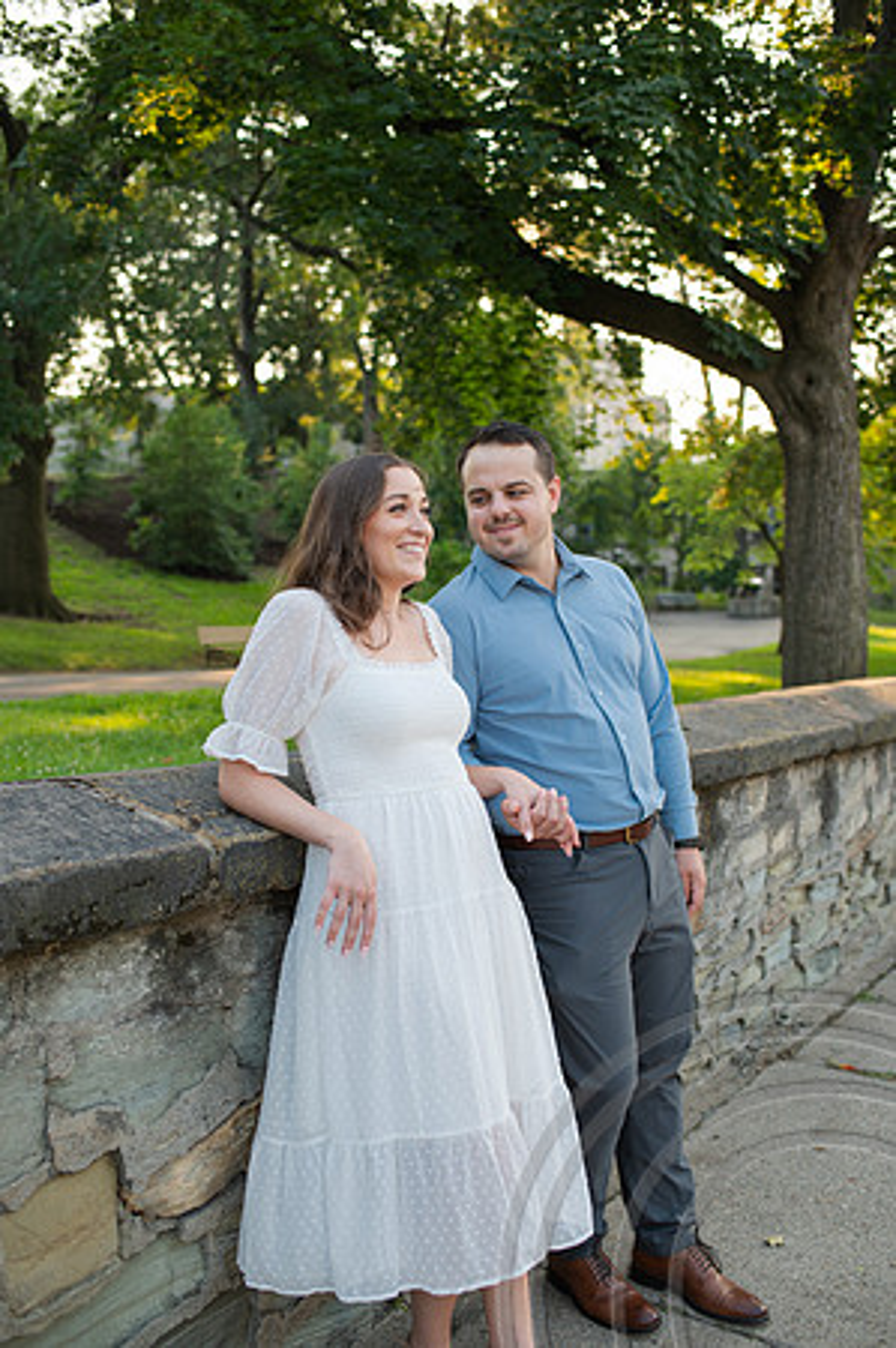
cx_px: 448
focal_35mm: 35
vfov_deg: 54.5
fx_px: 1310
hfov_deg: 37.8
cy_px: 674
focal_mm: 35
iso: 250
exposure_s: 1/320
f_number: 3.2
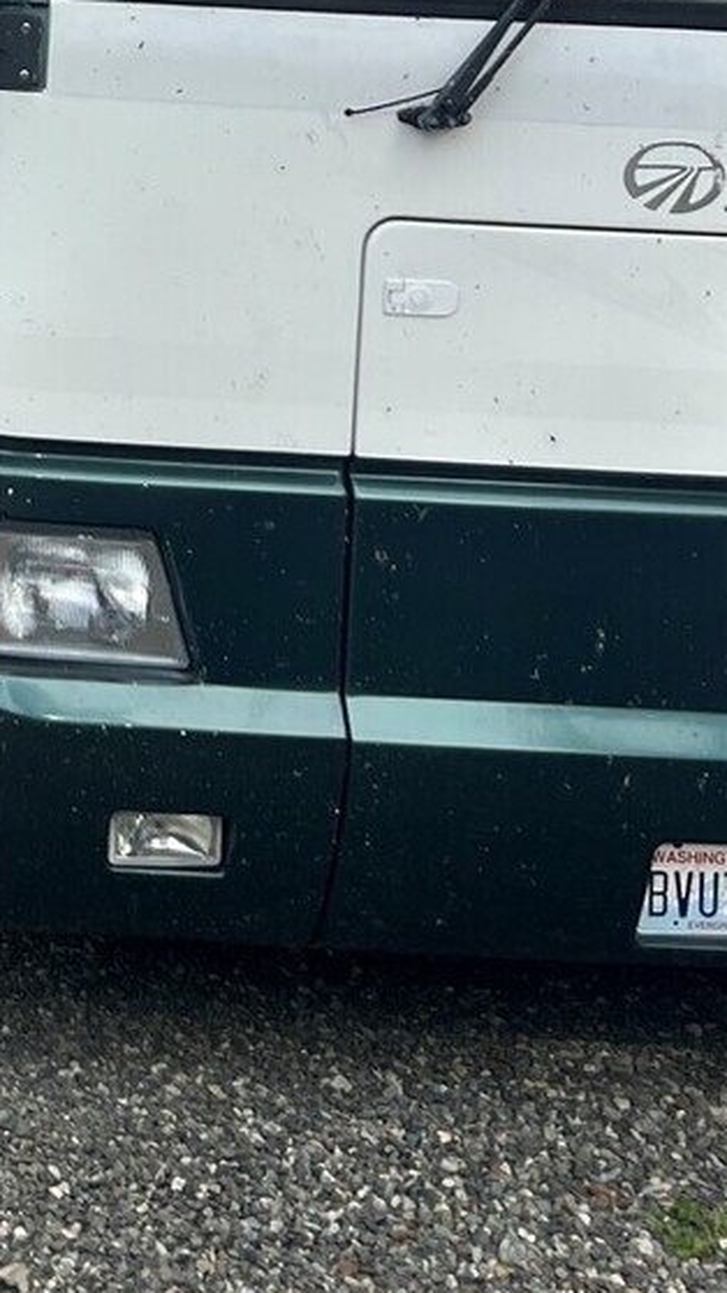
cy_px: -160
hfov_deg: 15.0
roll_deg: -0.2
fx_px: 2504
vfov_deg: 26.5
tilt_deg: +1.4
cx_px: -442
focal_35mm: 73
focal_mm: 5.7
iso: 50
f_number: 1.5
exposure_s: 1/3571
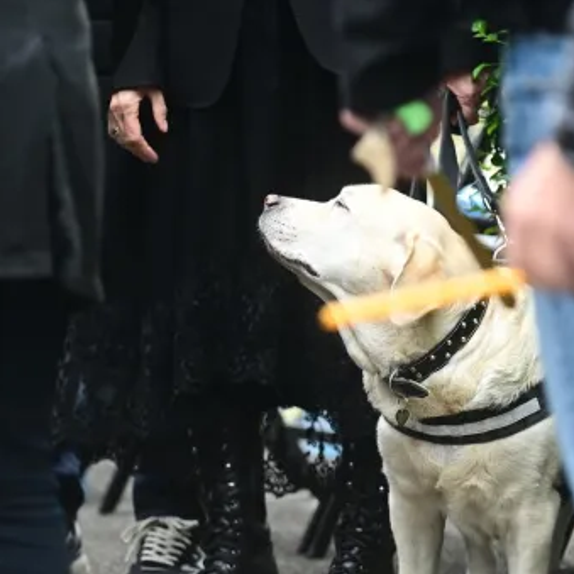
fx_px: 5534
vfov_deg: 5.9
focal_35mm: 295
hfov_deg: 5.9
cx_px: 281
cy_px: 346
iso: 640
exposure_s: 1/640
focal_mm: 155
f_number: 2.8
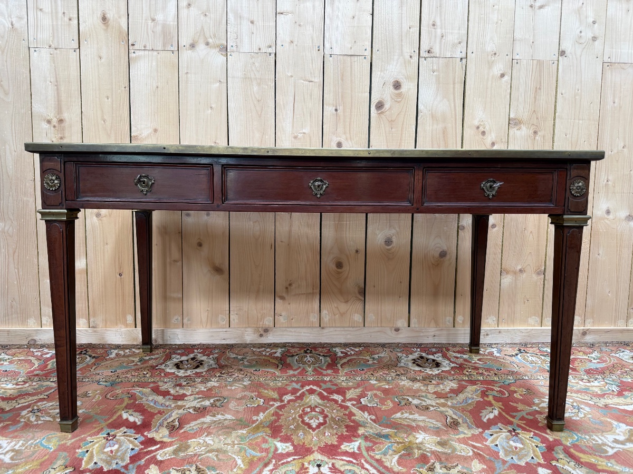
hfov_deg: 71.6
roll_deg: -0.9
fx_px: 439
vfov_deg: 56.8
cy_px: 237
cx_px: 316
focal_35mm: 24
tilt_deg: -5.1
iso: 125
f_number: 1.78
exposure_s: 1/50
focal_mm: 6.76
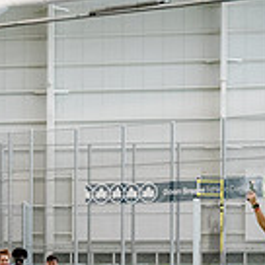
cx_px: -62
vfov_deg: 11.0
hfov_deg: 11.0
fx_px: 1351
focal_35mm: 156
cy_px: 328
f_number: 4
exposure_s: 1/1000
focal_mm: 40
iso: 6400
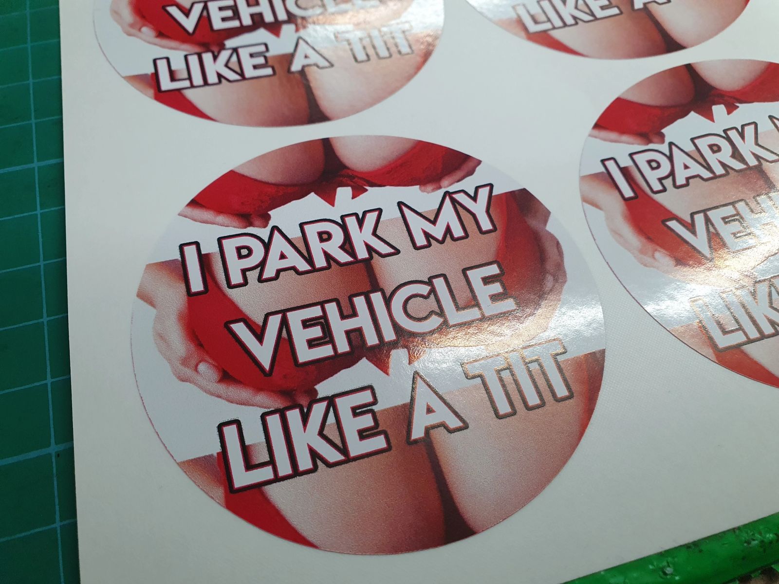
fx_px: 585
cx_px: 390
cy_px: 292
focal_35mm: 26
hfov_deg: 67.3
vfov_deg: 53.1
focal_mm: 4.32
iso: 200
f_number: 2.4
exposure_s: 1/100
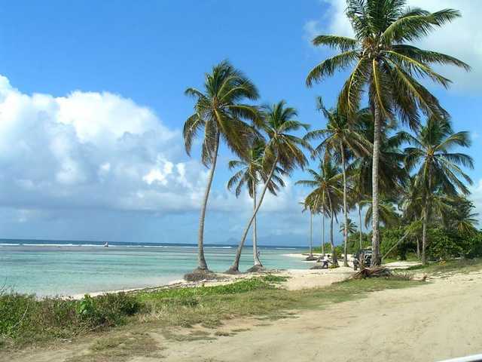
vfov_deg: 28.0
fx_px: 724
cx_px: 241
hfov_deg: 36.8
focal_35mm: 52
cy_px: 181
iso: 50
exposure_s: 1/640
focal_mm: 8
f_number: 5
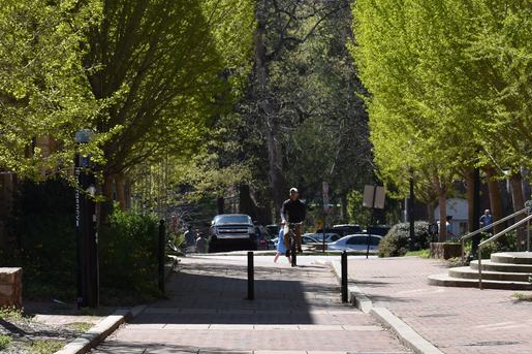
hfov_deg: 9.6
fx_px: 3161
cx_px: 254
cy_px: 49
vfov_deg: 6.4
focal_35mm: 214
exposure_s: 1/200
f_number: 10
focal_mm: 70
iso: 100
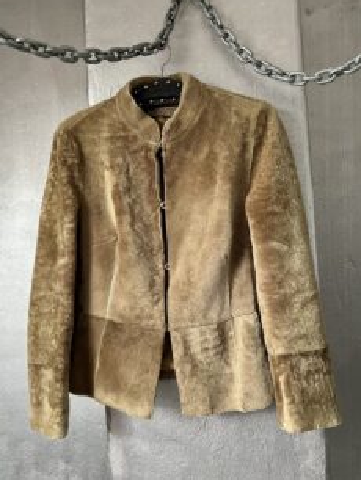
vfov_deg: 59.9
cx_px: 158
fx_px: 417
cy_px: 235
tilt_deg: -0.8
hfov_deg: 46.7
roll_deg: +1.1
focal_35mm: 30
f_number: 1.5
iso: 250
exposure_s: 1/60
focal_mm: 5.7
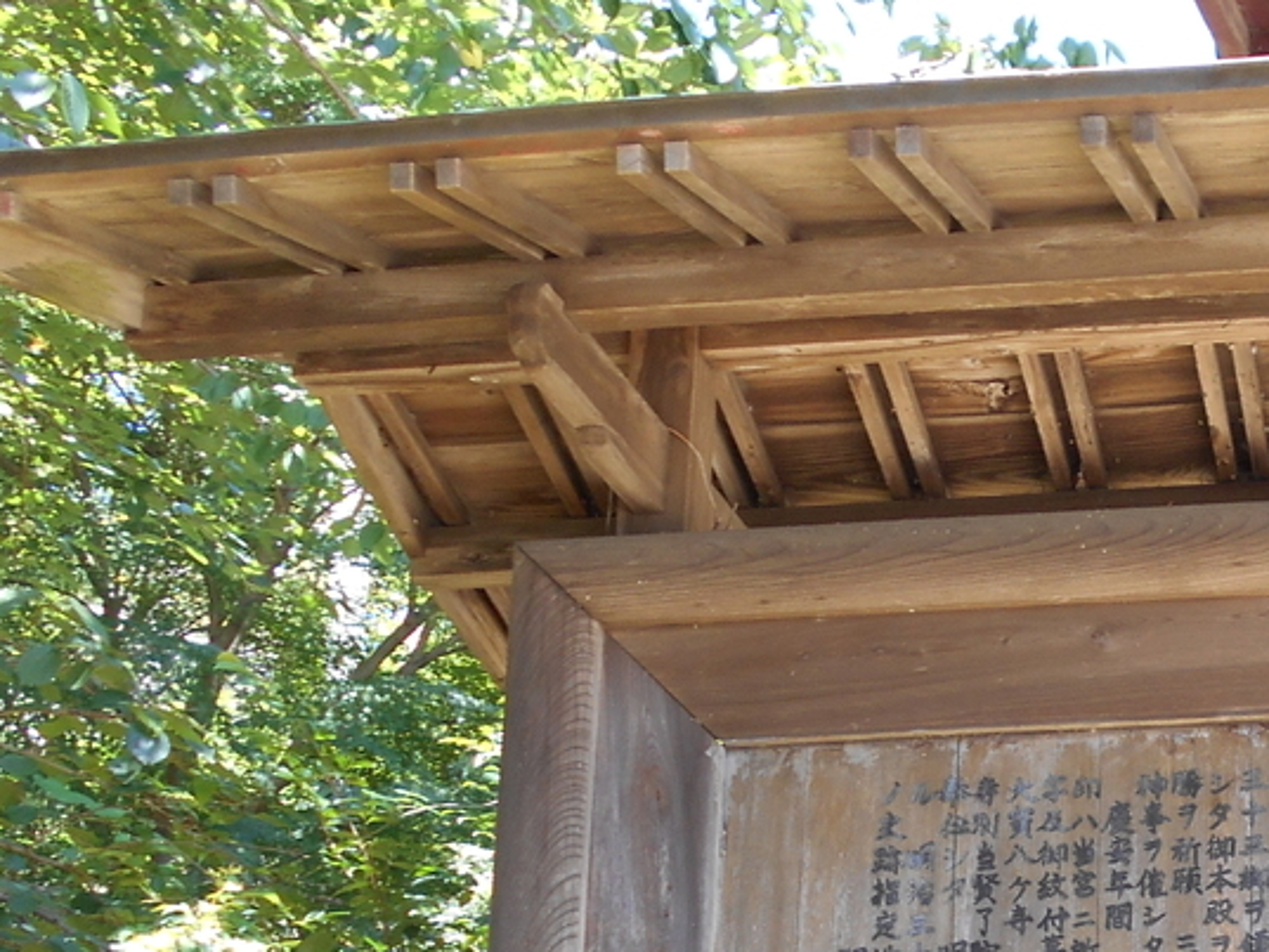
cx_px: 1390
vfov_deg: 21.4
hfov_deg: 26.7
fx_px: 2457
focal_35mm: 67
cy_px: 874
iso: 80
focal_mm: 5.1
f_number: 3.4
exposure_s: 1/40
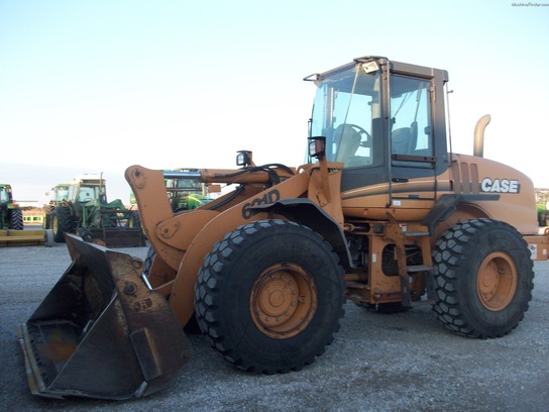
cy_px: 206
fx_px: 539
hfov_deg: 54.0
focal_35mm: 34
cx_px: 274
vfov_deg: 41.8
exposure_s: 1/164
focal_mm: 5.7
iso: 64
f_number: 2.8
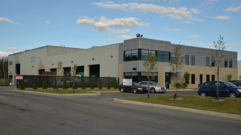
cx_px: 120
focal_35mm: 42
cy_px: 76
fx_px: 268
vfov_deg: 28.3
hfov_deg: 48.4
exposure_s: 1/200
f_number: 18
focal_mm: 40
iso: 400
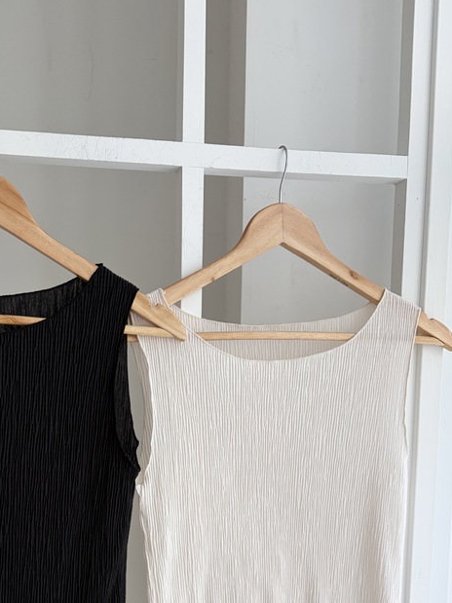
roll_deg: -0.5
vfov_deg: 42.8
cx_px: 118
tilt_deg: -6.4
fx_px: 731
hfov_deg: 33.7
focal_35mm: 42
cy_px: 482
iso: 100
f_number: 1.6
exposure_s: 1/120
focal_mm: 5.96
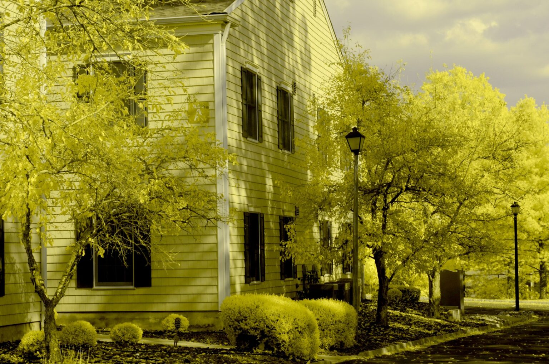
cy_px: 182
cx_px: 274
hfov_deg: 27.0
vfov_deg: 18.1
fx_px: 1141
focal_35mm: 75
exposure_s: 1/1600
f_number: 8
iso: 800
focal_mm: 50
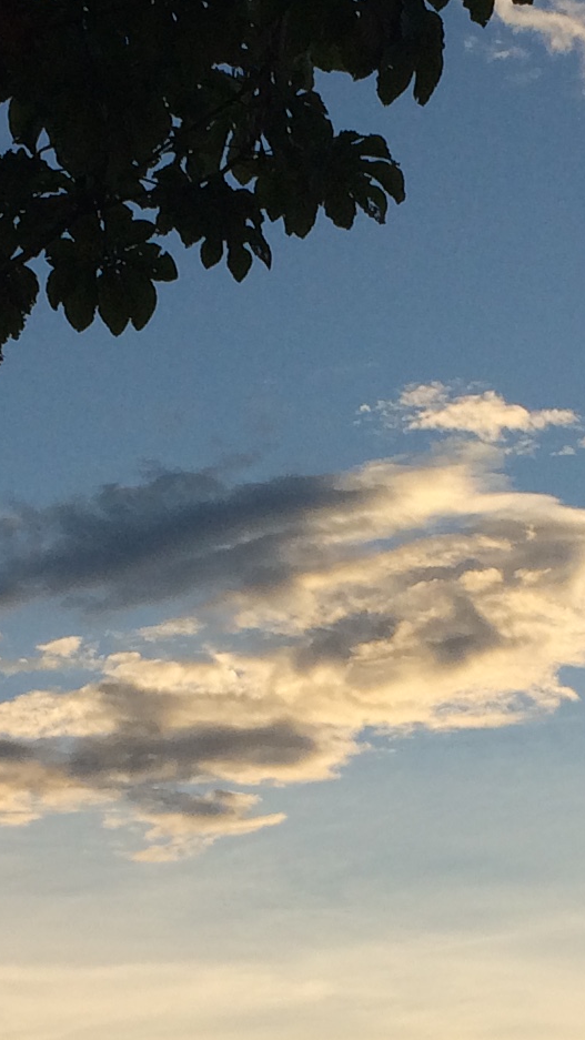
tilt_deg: +11.7
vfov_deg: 19.3
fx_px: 3034
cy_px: 819
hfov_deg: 11.0
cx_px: 323
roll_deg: +0.5
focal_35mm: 110
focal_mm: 4.15
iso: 32
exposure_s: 1/1953
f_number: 2.2
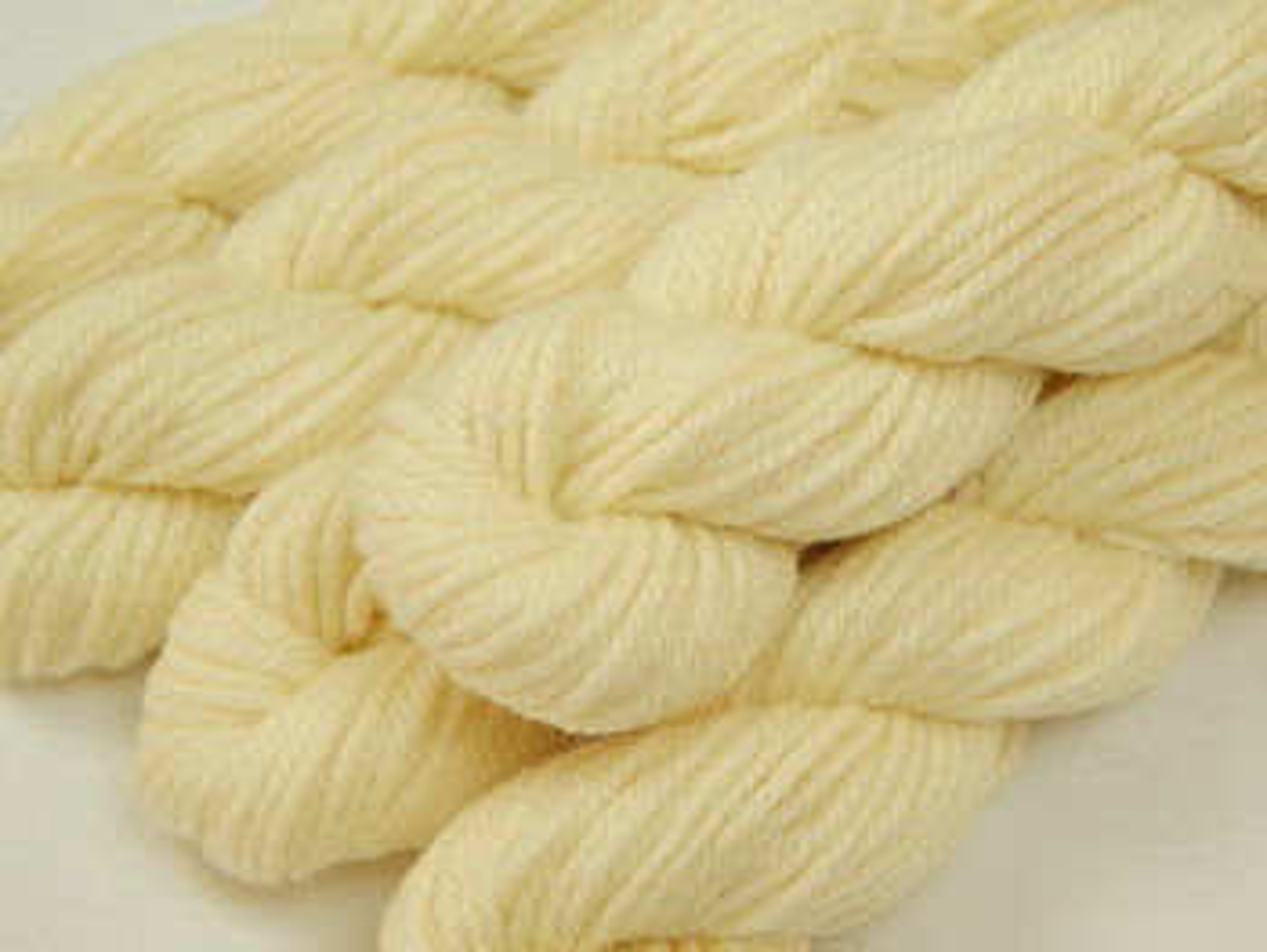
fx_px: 3150
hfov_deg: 22.7
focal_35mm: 86
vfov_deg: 17.2
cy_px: 476
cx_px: 634
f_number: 4.3
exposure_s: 1/25
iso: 125
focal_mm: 15.3
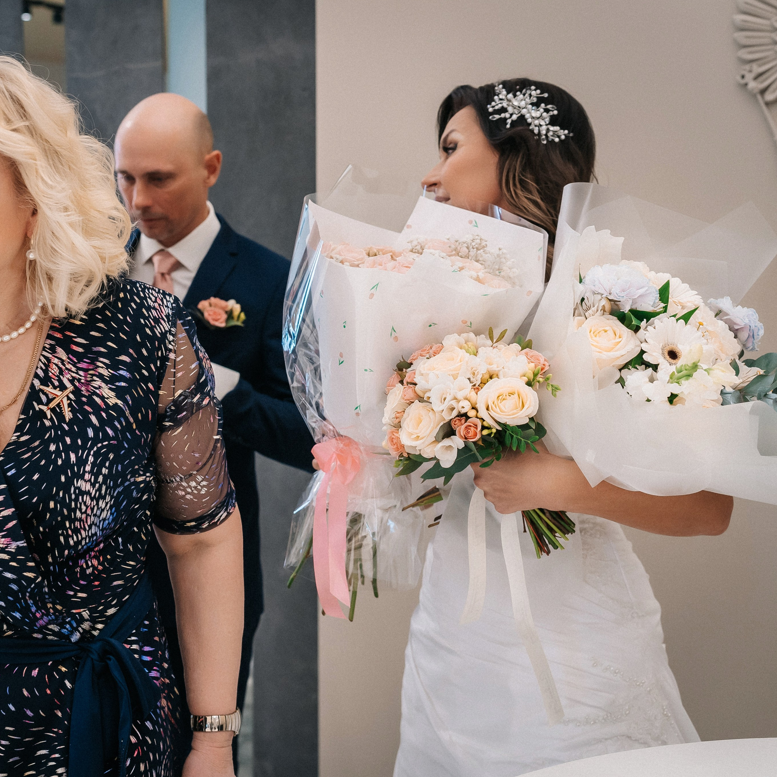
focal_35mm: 48
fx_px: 1219
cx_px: 193
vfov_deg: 35.3
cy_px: 364
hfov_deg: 34.6
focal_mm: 35
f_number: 3.5
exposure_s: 1/250
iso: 1000
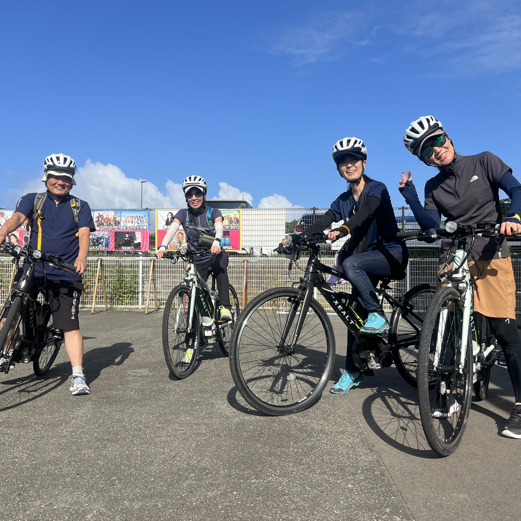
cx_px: 254
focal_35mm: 31
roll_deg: -0.2
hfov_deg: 52.5
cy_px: 258
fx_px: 528
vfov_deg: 52.5
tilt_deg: +1.7
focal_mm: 5.1
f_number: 1.6
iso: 50
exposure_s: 1/4484
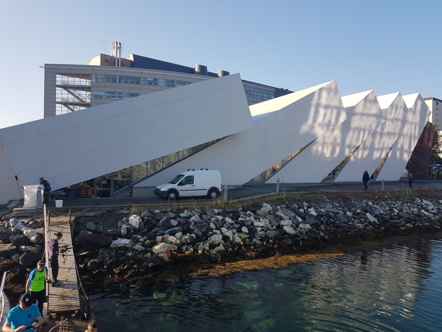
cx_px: 221
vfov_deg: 53.1
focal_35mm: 26
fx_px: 332
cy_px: 166
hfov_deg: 67.3
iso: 40
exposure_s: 1/1136
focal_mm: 4.2
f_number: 1.7
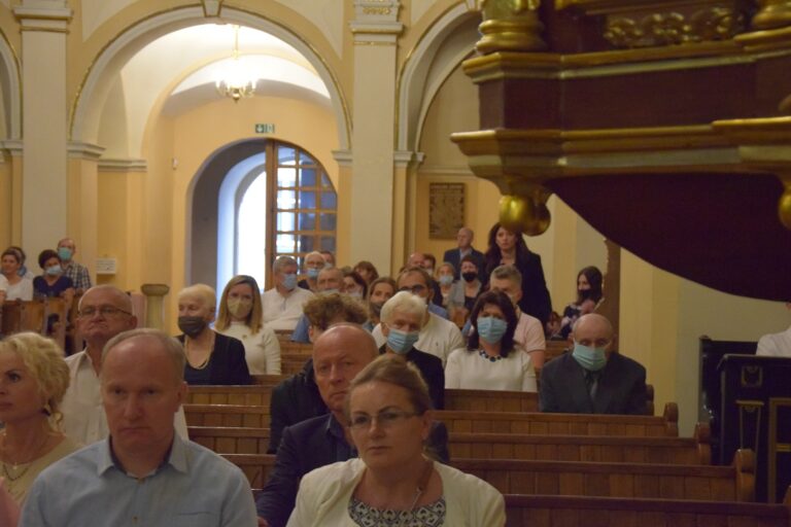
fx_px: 1582
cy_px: 264
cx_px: 396
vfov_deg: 18.9
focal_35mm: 72
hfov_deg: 28.1
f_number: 4.8
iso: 6400
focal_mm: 48
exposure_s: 1/40
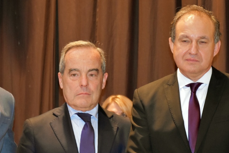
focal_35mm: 153
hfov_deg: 13.4
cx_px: 84
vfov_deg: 9.0
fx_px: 973
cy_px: 97
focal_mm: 56
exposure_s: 1/60
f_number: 4.8
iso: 4000
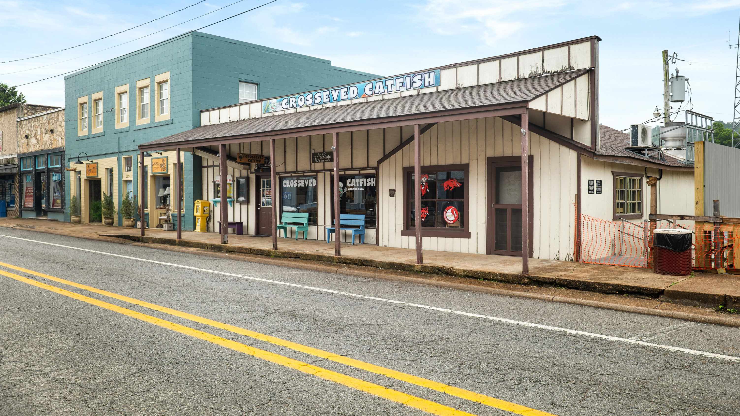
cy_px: 196
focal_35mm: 31
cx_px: 366
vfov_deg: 37.8
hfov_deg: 62.6
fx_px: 608
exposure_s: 1/80
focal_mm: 29
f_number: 5.6
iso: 320
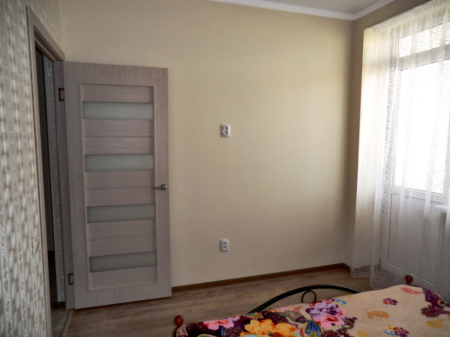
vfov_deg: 56.8
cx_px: 225
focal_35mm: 24
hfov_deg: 71.6
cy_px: 168
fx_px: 312
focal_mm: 4.3
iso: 200
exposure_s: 1/60
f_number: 3.2
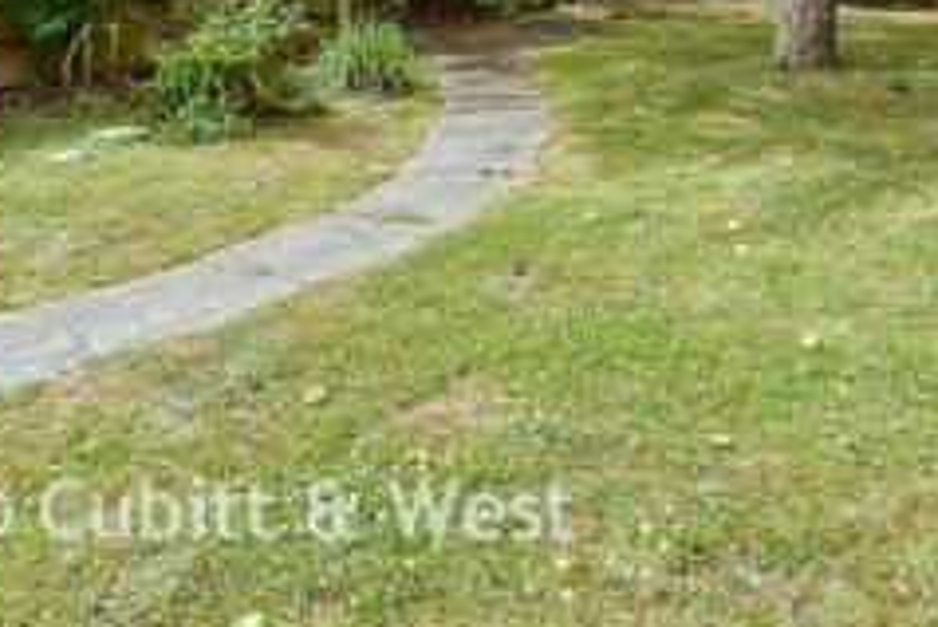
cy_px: 81
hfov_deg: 50.3
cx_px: 564
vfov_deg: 33.5
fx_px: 991
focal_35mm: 38
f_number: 8
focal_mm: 13
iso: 200
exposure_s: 1/200
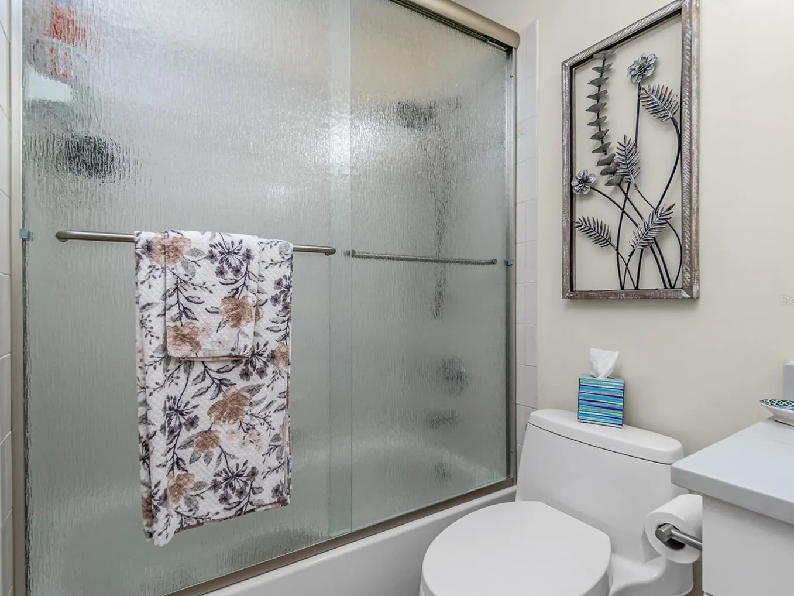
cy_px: 300
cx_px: 365
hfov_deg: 90.8
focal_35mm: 17
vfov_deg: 74.7
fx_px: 390
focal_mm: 10
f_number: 5.6
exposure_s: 1/160
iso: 320
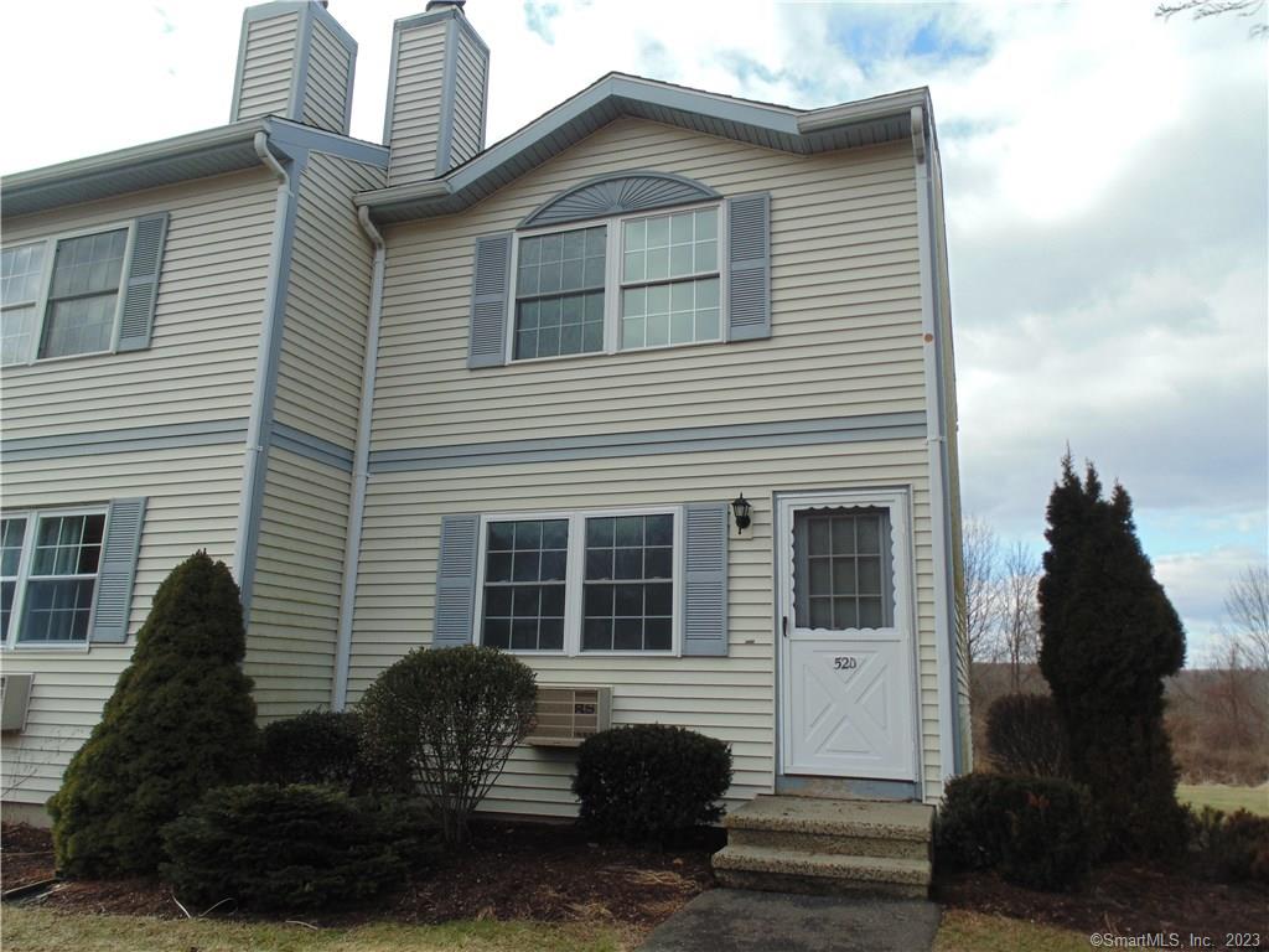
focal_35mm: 24
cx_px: 634
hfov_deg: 71.6
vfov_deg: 56.8
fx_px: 880
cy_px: 476
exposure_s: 1/640
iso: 80
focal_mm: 4.3
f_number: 3.1
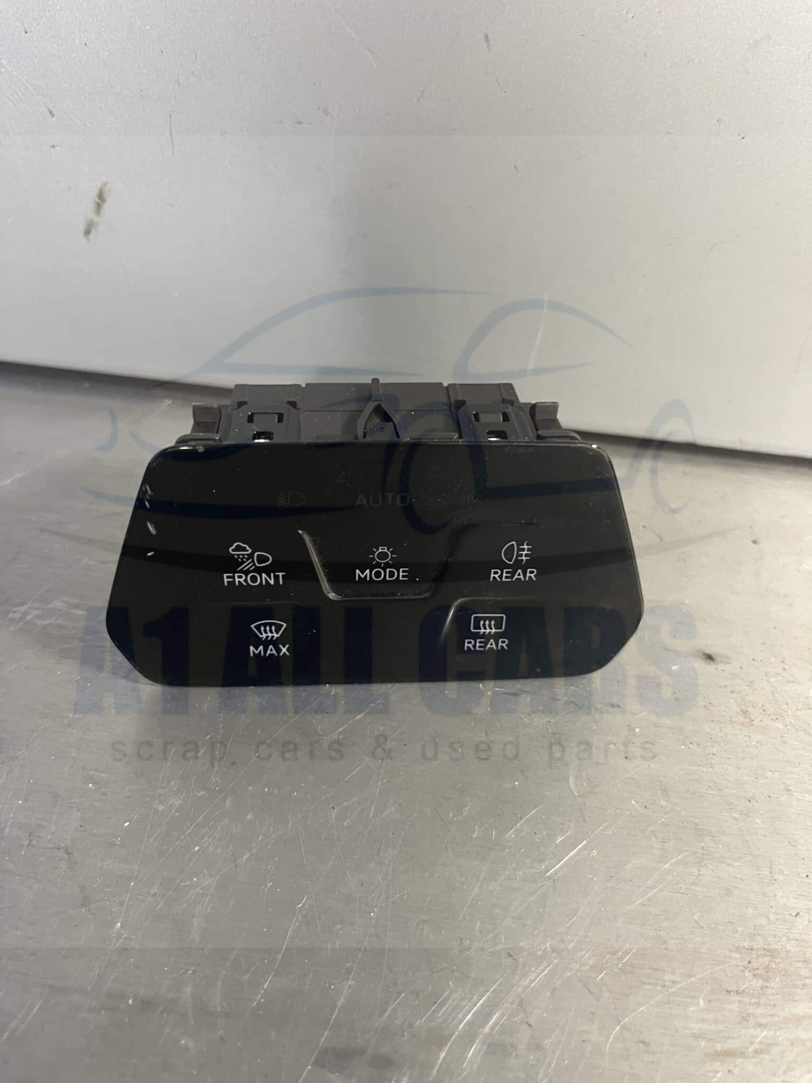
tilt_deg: -46.5
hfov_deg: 53.1
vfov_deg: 67.3
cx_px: 406
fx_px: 813
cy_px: 542
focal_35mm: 26
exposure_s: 1/33
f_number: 1.6
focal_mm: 5.1
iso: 400
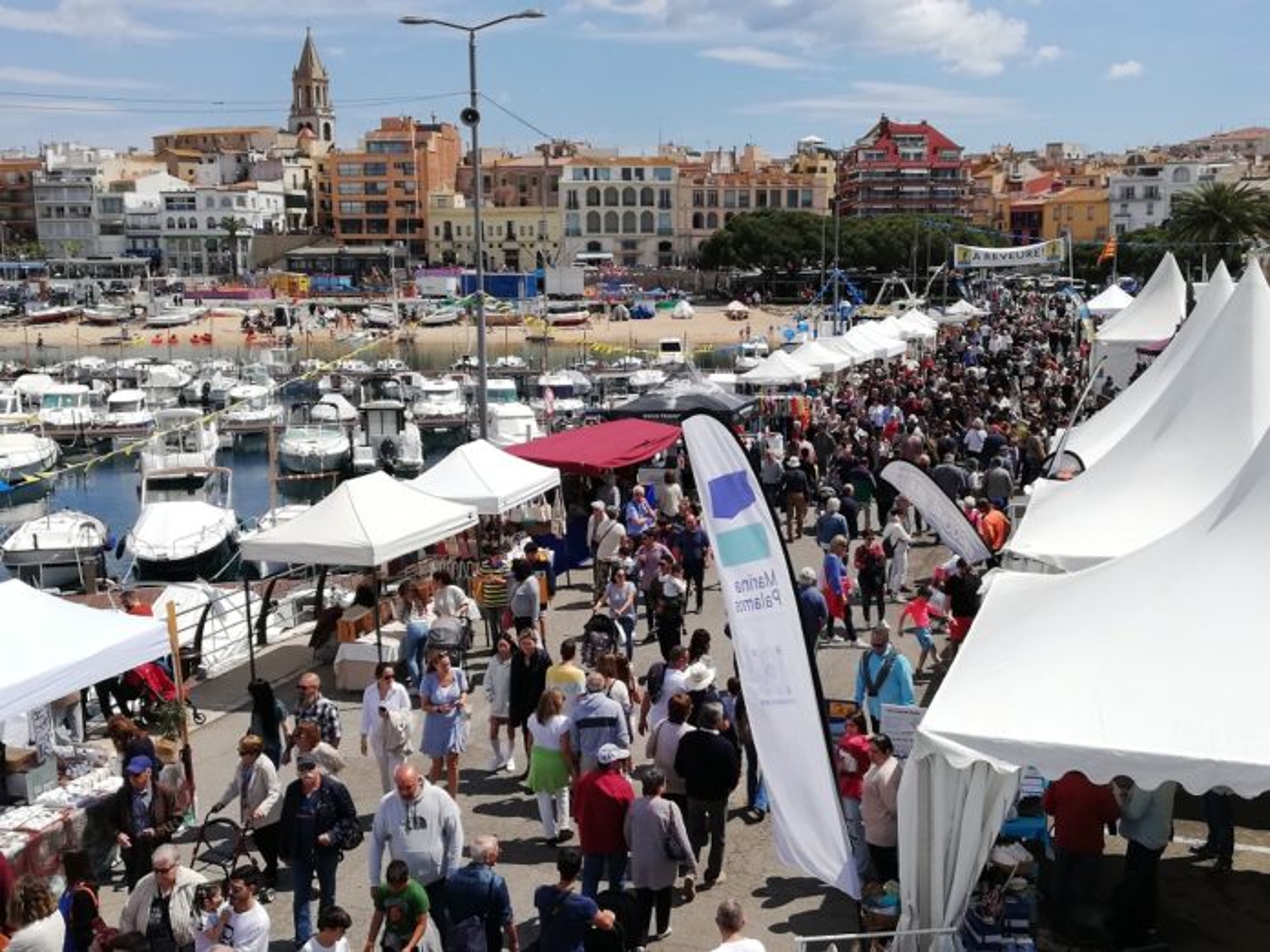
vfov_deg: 38.7
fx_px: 1357
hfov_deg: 50.1
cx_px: 635
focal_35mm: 37
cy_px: 476
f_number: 2.2
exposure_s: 1/1701
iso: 50
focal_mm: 3.81
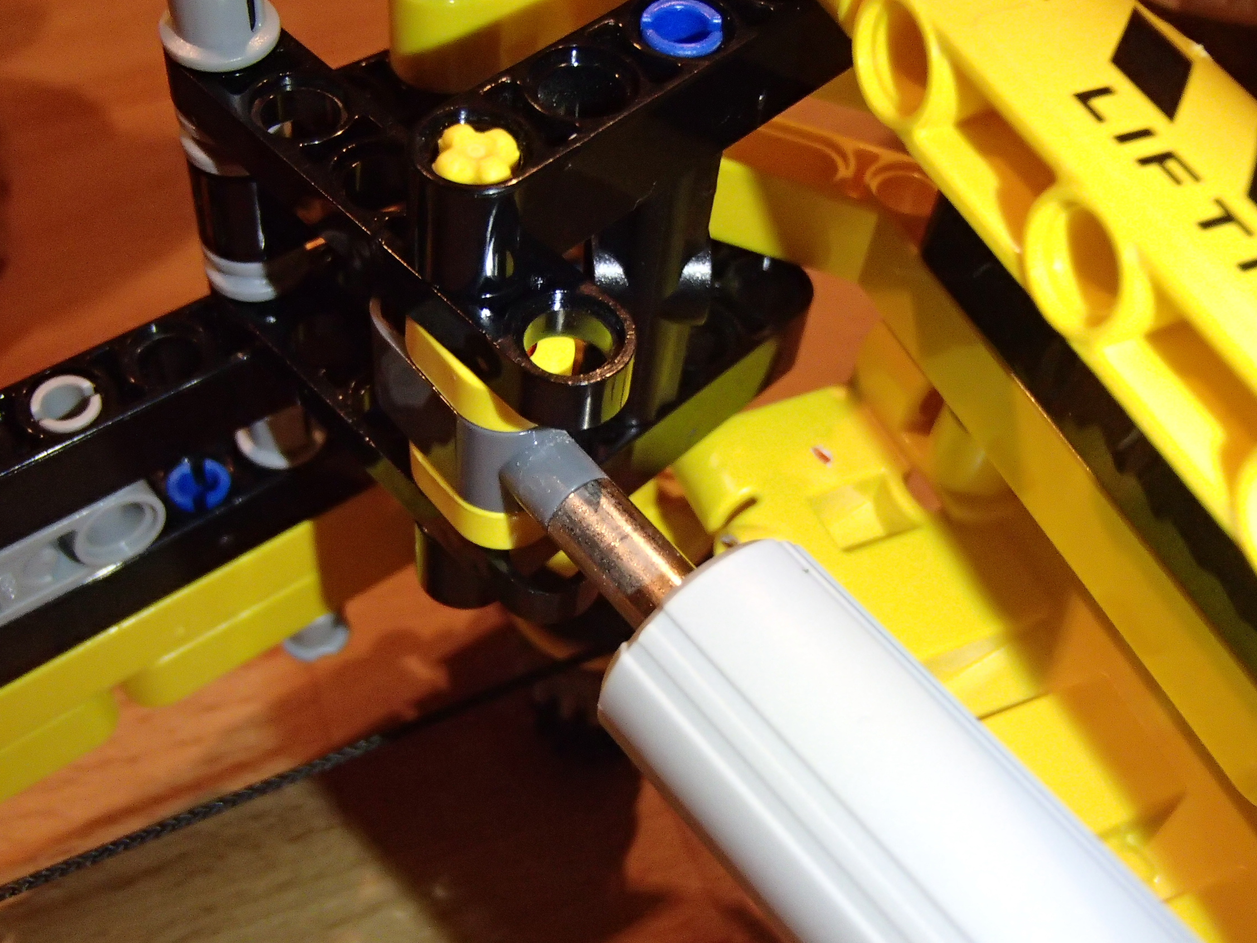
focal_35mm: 42
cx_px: 560
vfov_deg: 34.3
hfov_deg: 44.7
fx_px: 1525
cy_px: 470
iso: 800
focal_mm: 6.64
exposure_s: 1/50
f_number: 4.7
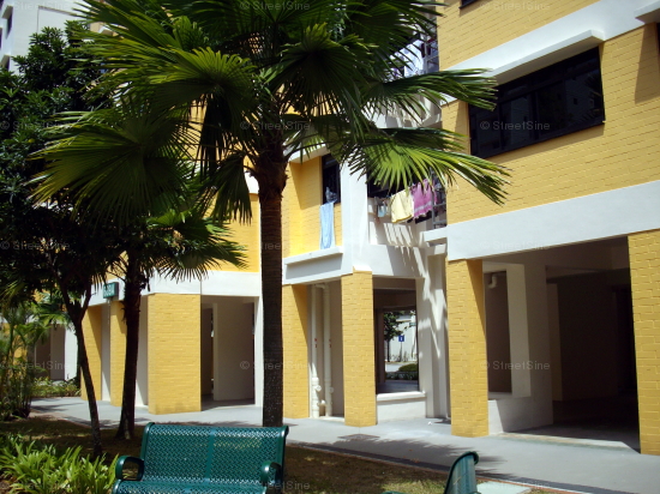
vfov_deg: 38.6
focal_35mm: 37
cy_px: 247
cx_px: 330
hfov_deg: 50.2
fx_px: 705
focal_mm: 6.2
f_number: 5.6
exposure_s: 1/320
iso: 80
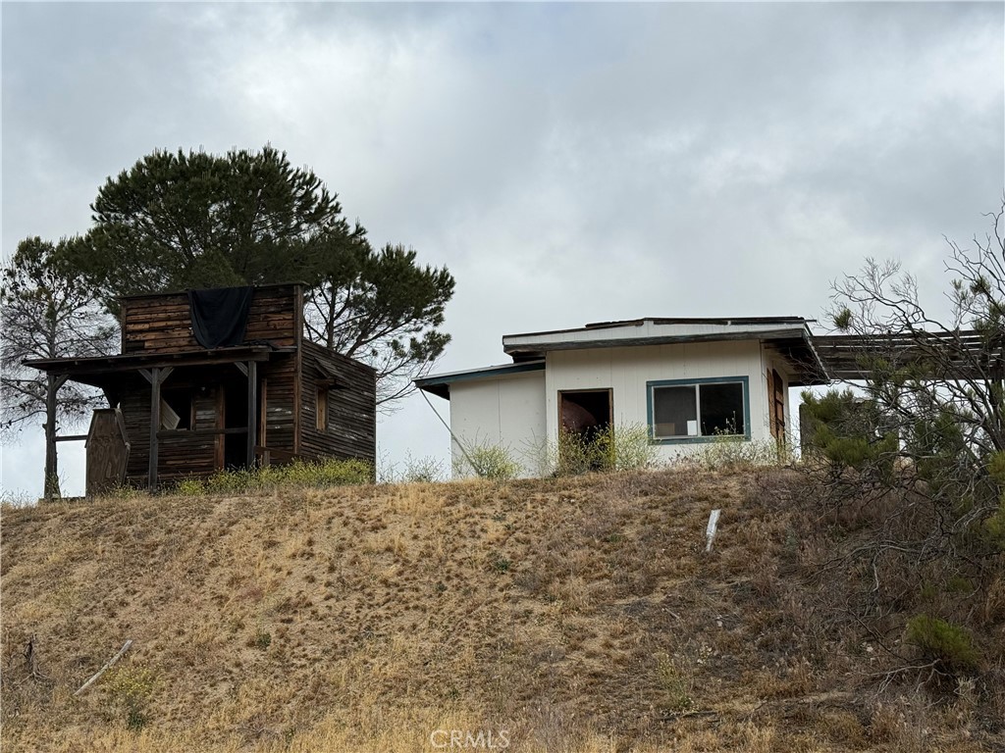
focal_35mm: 48
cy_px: 376
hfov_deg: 39.7
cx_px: 502
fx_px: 1394
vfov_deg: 30.3
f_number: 1.78
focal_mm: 6.76
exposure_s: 1/4329
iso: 64
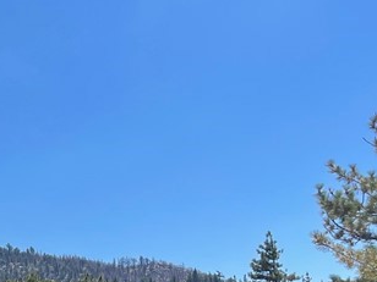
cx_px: -190
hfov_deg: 20.2
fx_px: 904
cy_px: 349
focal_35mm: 83
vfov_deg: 16.9
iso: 32
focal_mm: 5.1
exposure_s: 1/3559
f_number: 1.6
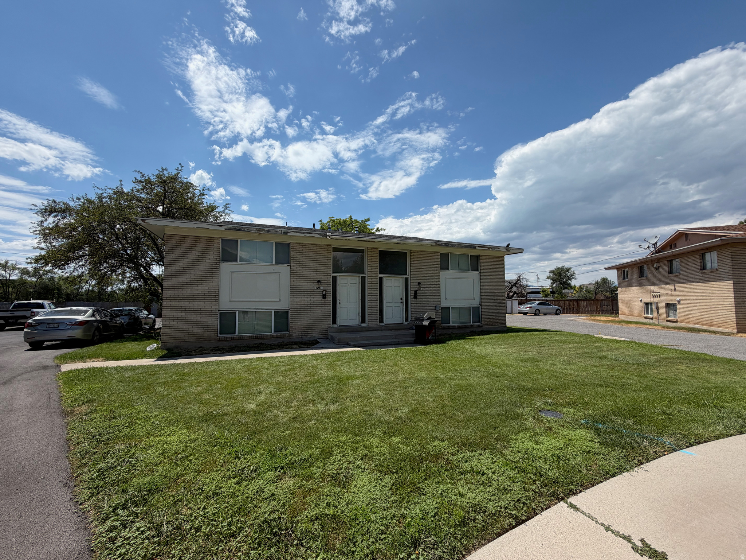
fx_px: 302
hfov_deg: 102.1
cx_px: 373
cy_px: 280
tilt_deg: +3.3
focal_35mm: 14
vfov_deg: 85.7
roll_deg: +0.4
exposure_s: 1/1087
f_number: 2.2
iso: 20
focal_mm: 2.22
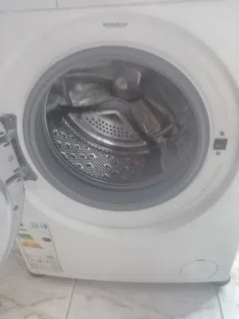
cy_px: 160
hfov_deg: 51.4
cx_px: 120
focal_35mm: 27
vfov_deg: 65.3
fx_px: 249
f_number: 1.8
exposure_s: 1/16.7
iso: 2106
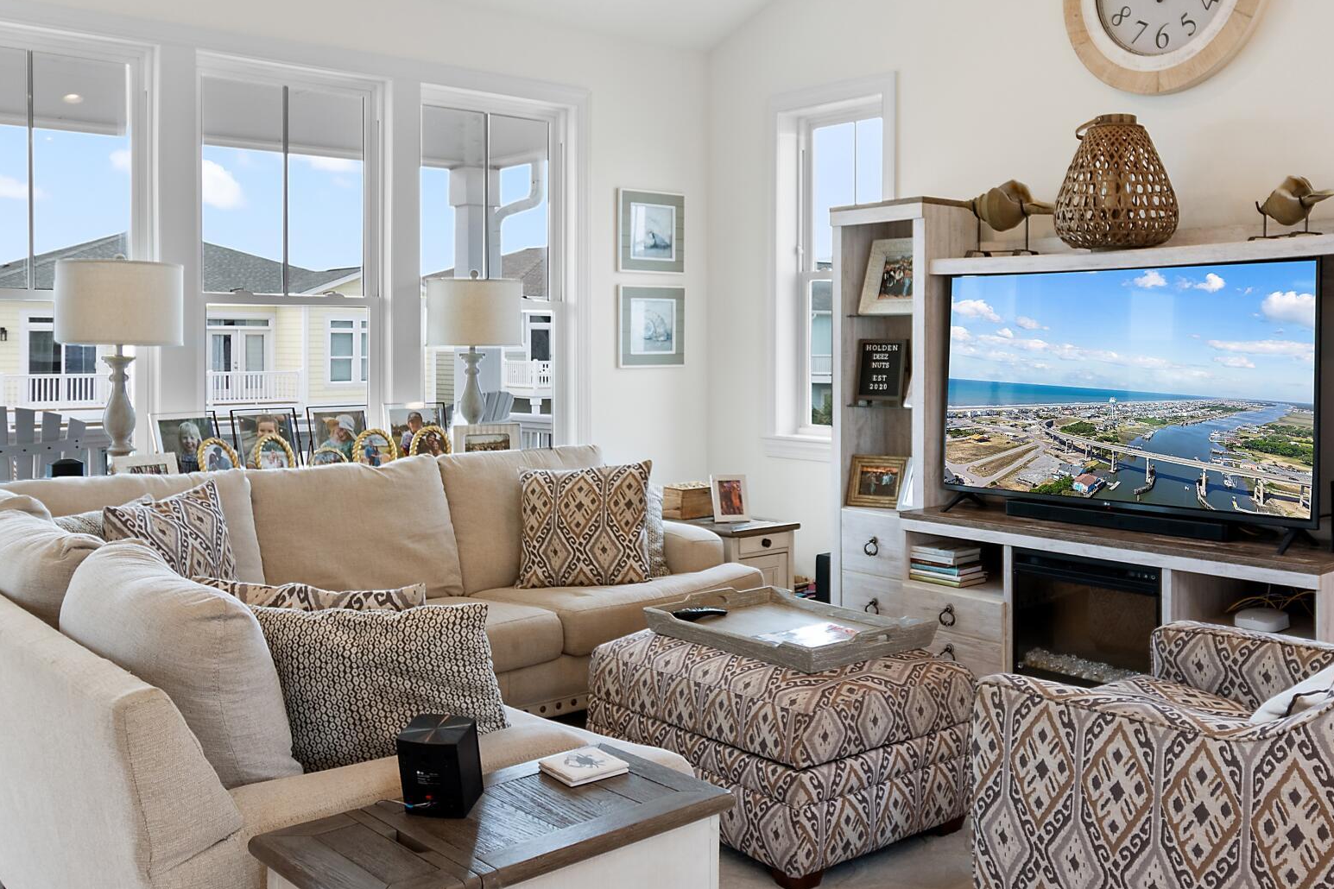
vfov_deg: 39.7
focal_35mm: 33
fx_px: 1223
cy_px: 333
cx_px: 796
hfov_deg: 56.8
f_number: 4.8
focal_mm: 11.5
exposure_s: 1/15
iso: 100
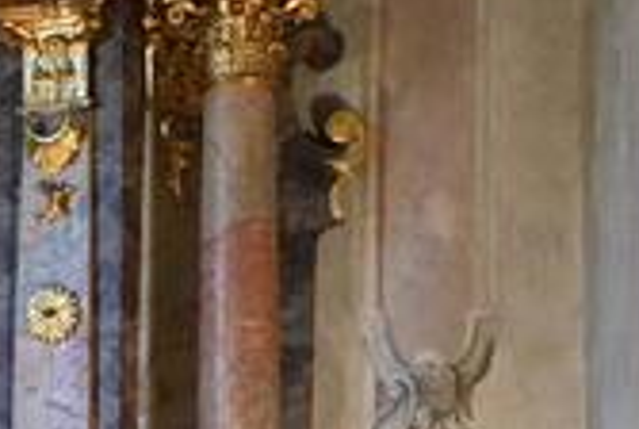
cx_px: -341
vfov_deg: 7.6
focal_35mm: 172
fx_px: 3058
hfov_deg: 11.4
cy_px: 917
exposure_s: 1/160
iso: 6400
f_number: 3.5
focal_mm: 36
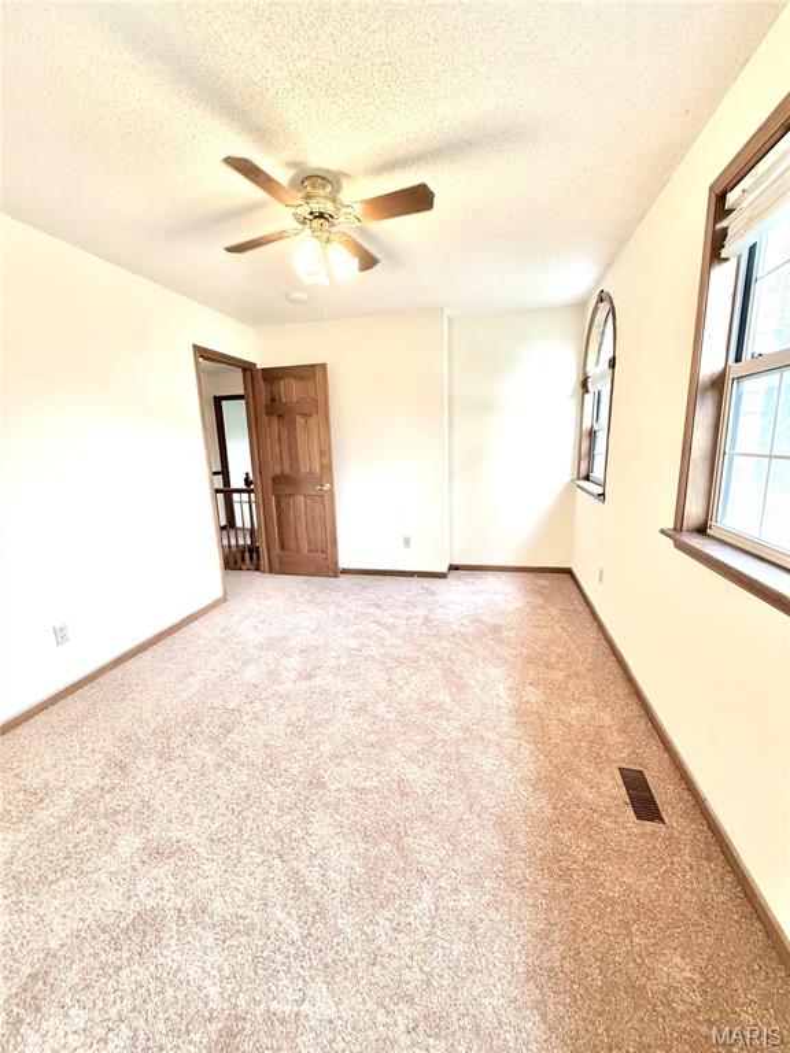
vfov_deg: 102.1
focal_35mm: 14
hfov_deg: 85.7
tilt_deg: -9.5
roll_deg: +2.0
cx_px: 395
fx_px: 426
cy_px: 526
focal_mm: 2.22
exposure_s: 1/120
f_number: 2.2
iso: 320
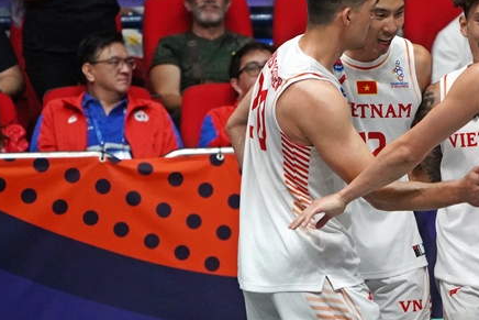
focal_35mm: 497
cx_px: 486
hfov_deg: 4.1
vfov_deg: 2.8
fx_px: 6615
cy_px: 236
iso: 10000
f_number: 5.6
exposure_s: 1/1000
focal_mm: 241
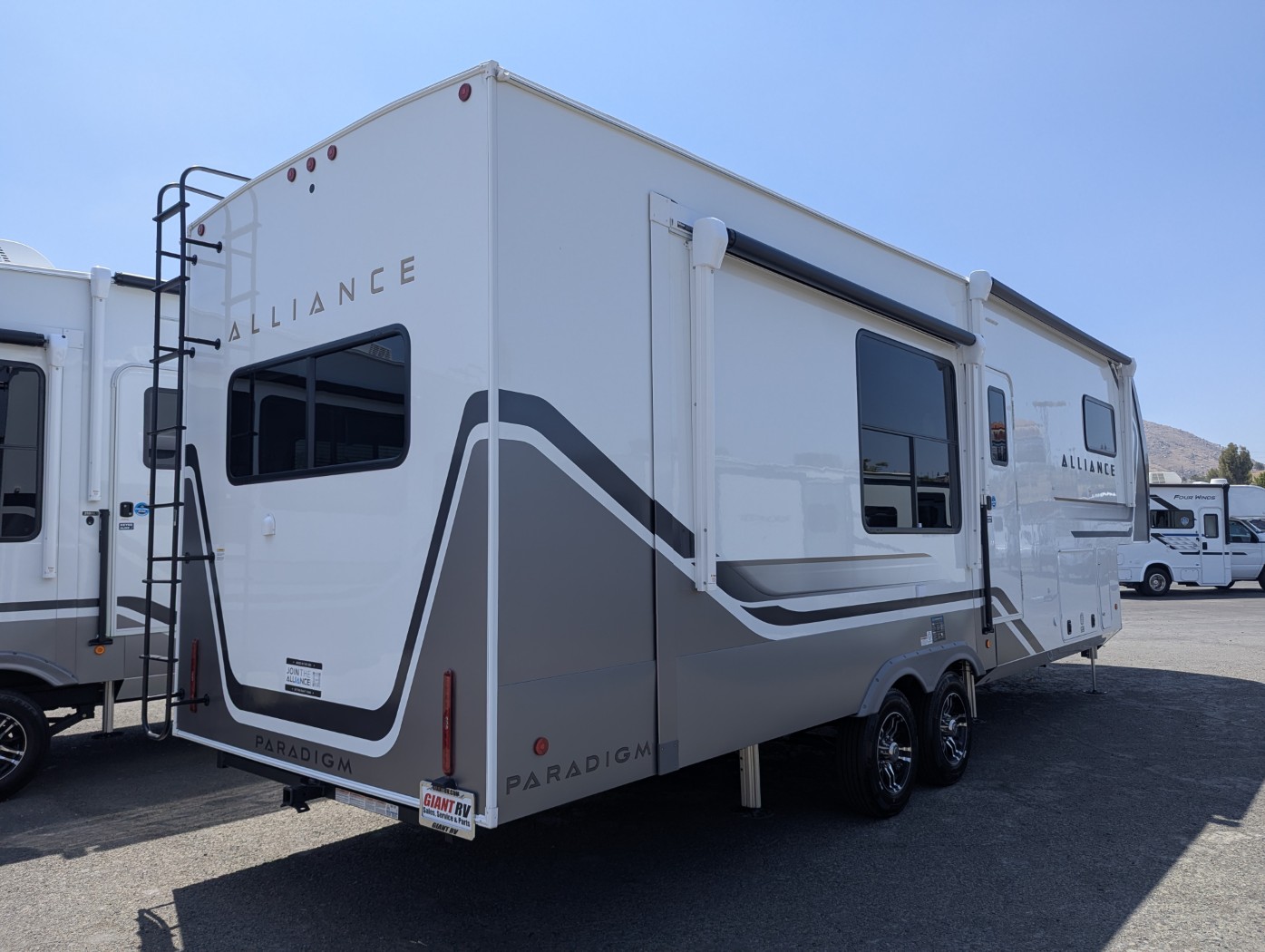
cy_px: 476
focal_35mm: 24
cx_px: 632
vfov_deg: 56.9
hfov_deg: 71.5
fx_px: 878
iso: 50
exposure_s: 1/1825
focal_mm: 6.81
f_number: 1.85
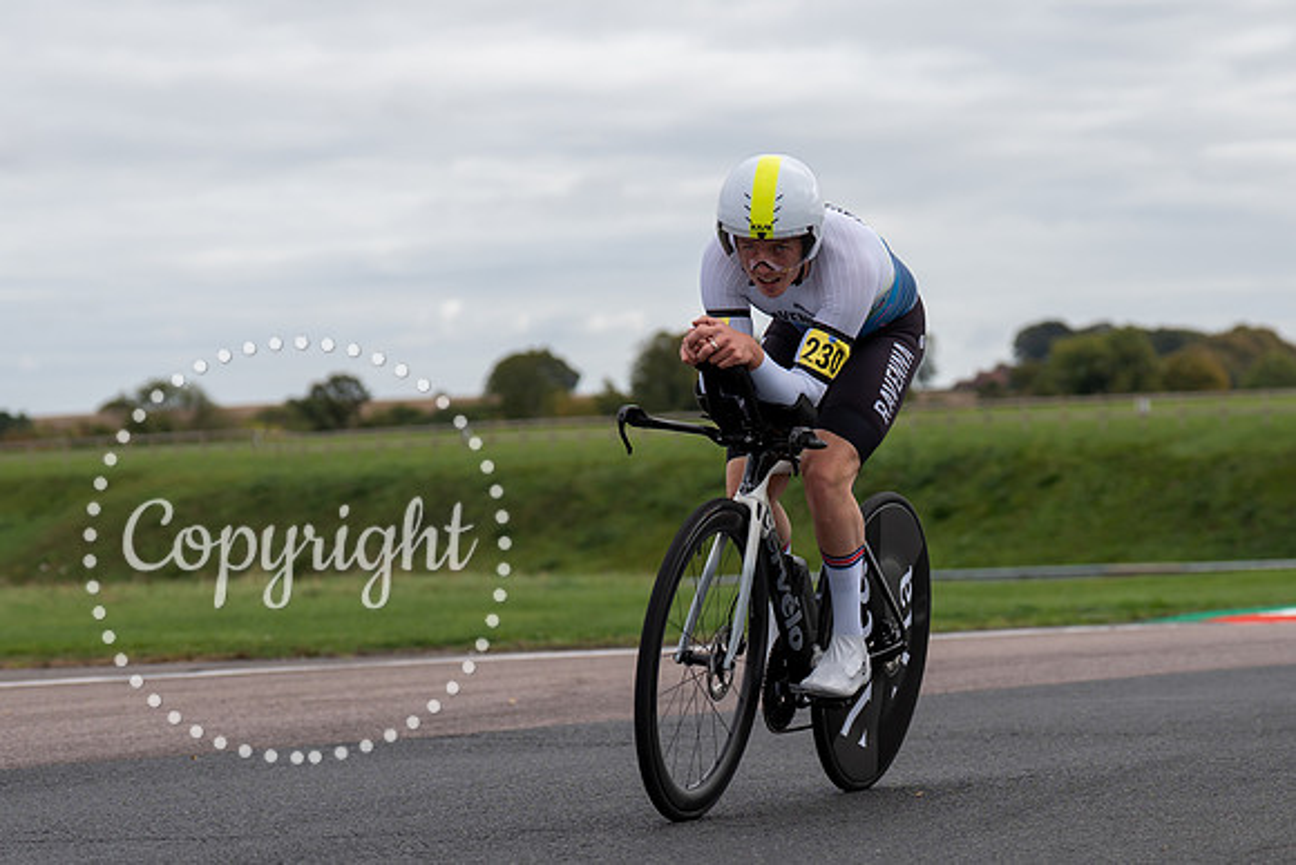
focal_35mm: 139
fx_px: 5020
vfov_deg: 9.8
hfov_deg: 14.7
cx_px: 742
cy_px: 517
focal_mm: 84
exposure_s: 1/1000
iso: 125
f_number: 3.5
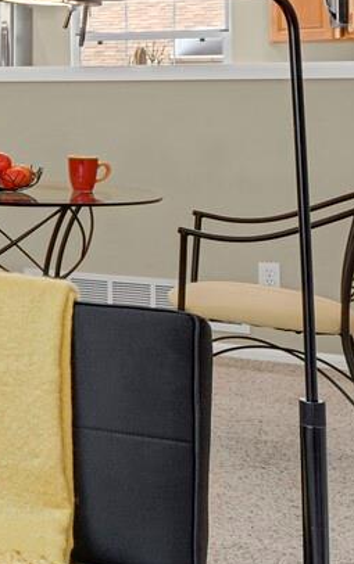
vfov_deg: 29.2
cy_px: 79
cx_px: -660
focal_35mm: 68
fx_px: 1048
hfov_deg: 11.9
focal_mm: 17
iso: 250
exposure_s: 1.3
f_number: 8
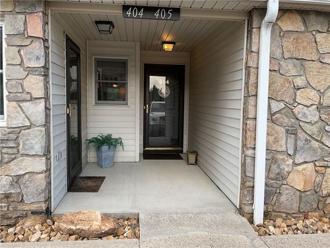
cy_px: 124
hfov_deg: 61.7
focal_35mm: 29
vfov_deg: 48.2
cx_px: 165
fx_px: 276
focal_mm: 3
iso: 16
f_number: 1.8
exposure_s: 1/297
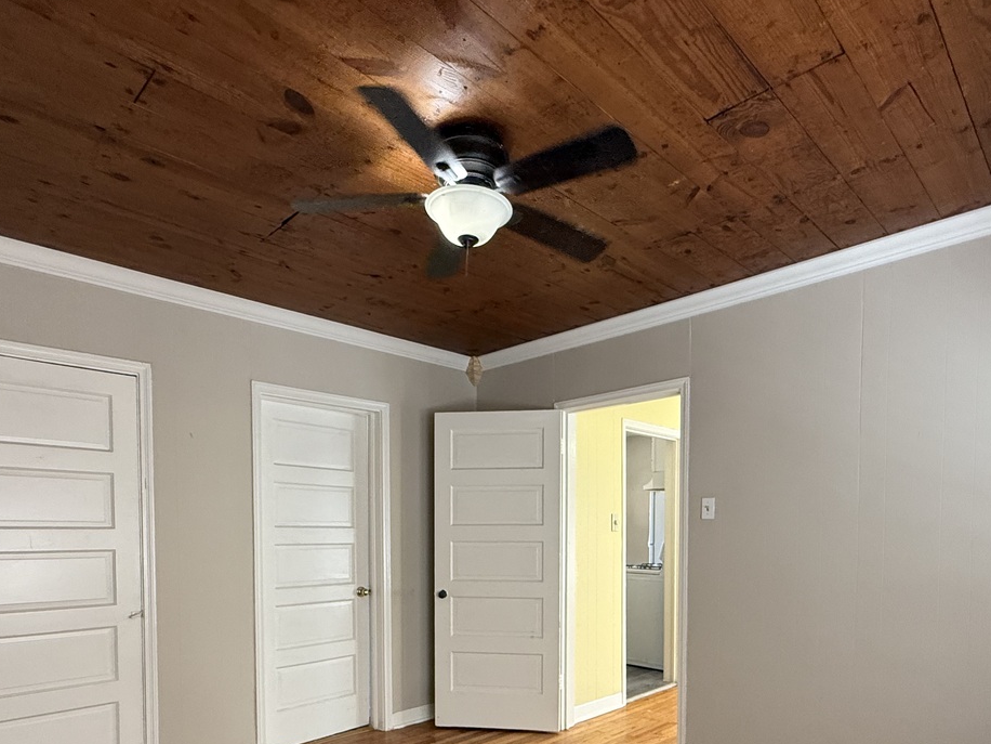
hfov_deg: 76.4
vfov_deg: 58.0
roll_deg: -0.2
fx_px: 630
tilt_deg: -2.8
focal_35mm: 22
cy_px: 556
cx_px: 503
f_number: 2.2
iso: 320
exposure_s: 1/120
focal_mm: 2.22
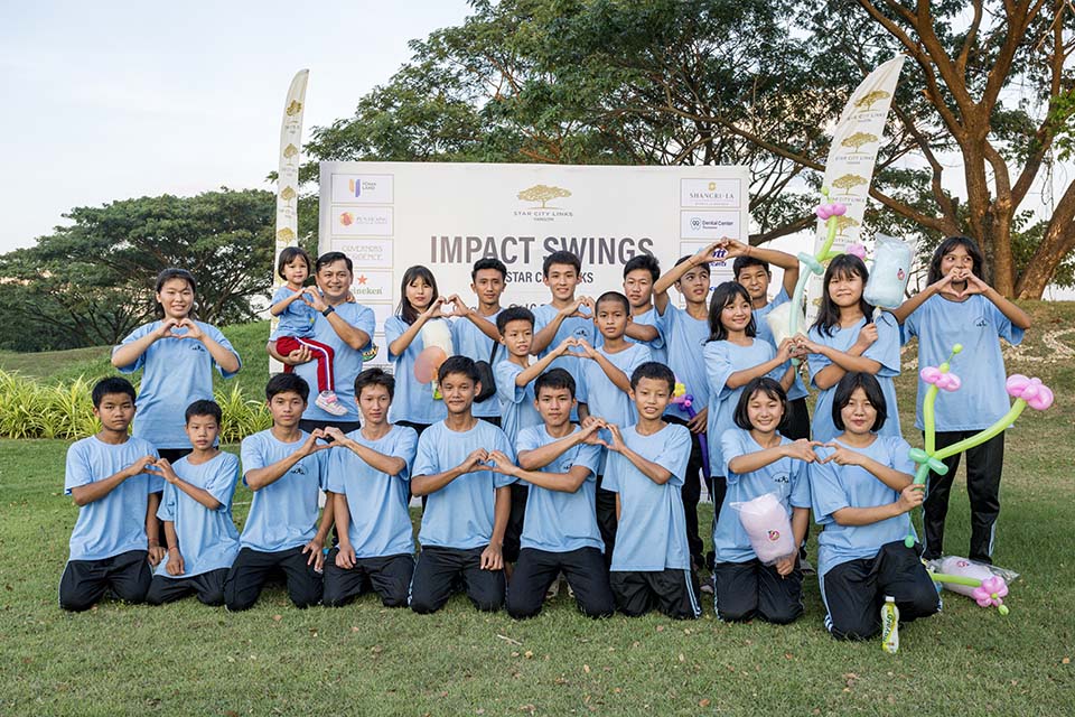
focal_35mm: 29
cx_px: 538
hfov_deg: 63.7
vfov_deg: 45.0
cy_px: 358
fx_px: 866
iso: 640
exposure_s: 1/250
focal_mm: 29
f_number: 7.1
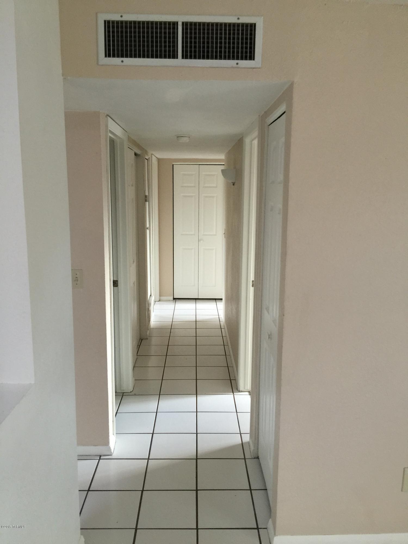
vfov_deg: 61.7
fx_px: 456
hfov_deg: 48.2
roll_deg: -0.3
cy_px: 272
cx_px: 204
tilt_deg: -8.6
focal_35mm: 29
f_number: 2.2
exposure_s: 1/15
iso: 80
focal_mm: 4.15
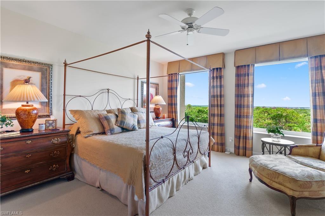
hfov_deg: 100.5
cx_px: 162
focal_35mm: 15
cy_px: 108
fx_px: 135
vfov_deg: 77.1
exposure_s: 1
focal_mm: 10
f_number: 8
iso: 200
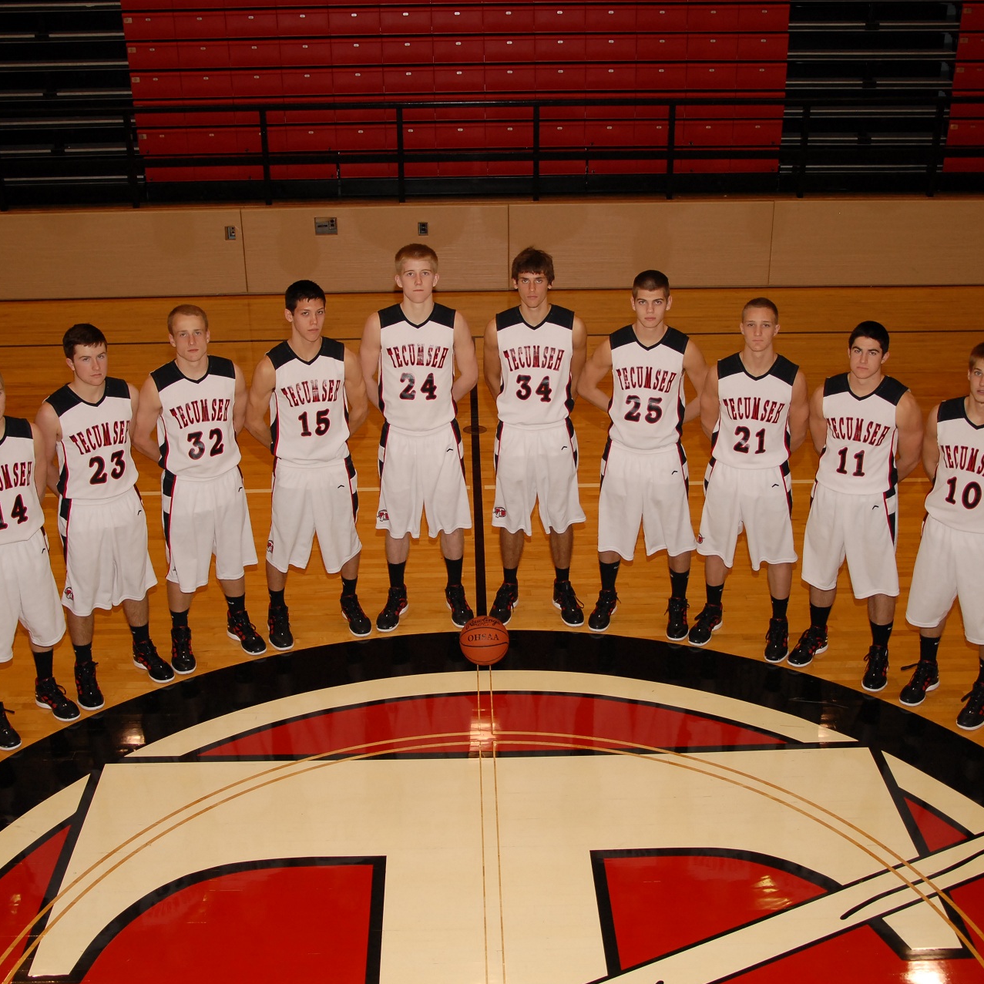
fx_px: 1307
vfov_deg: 41.3
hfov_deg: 41.3
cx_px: 492
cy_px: 499
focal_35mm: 41
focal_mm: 21
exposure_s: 1/100
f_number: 3.8
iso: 400
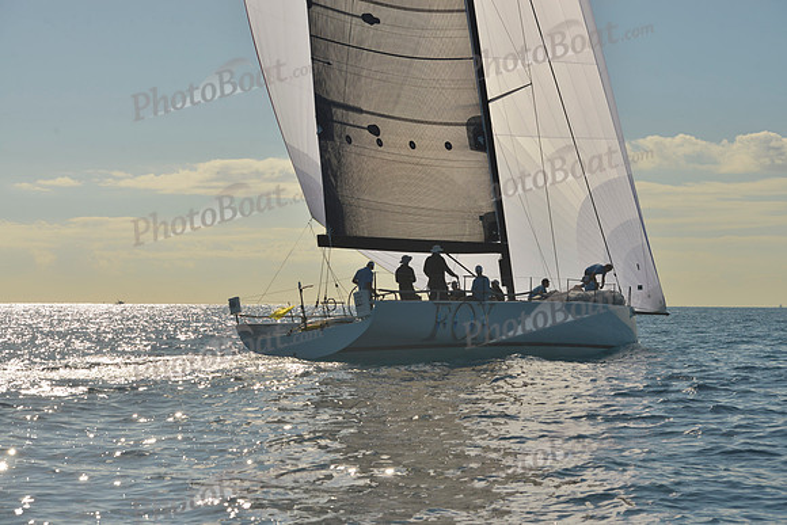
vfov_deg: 19.5
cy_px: 262
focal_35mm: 70
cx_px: 394
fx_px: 1531
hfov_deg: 28.8
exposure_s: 1/800
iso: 200
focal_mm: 70
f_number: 10
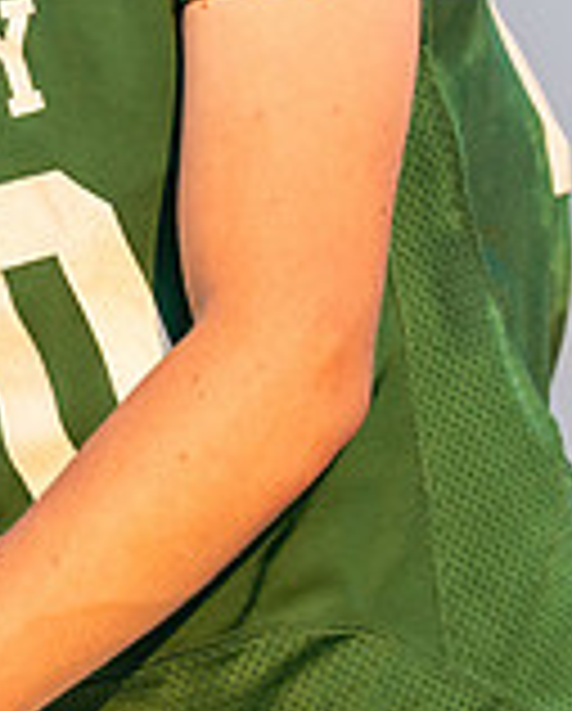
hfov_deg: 2.3
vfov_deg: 2.8
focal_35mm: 677
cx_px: 81
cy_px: -327
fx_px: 14285
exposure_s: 1/1250
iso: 160
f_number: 2.8
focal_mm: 154
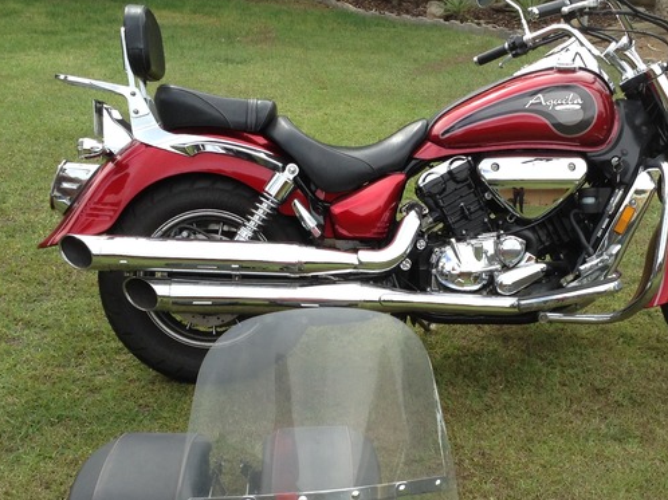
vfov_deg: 27.4
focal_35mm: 53
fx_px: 1022
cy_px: 308
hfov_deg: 36.0
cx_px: 413
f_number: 2.4
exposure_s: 1/360
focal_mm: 3.3
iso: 25
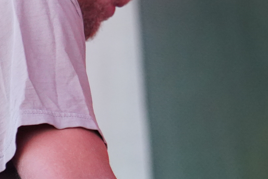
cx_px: 130
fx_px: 2881
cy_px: -64
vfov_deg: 3.5
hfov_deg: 5.3
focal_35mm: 387
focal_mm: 105
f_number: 4
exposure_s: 1/160
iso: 6400
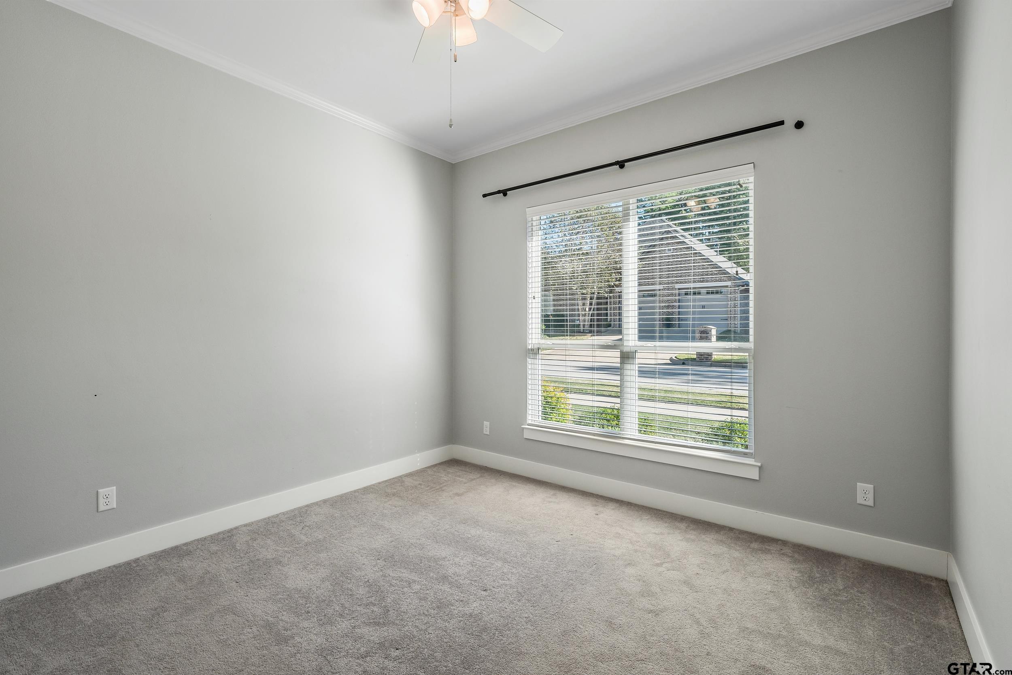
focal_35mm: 16
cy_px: 338
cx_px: 506
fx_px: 450
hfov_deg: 96.7
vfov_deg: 73.8
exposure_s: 1/80
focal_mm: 16
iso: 800
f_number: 8
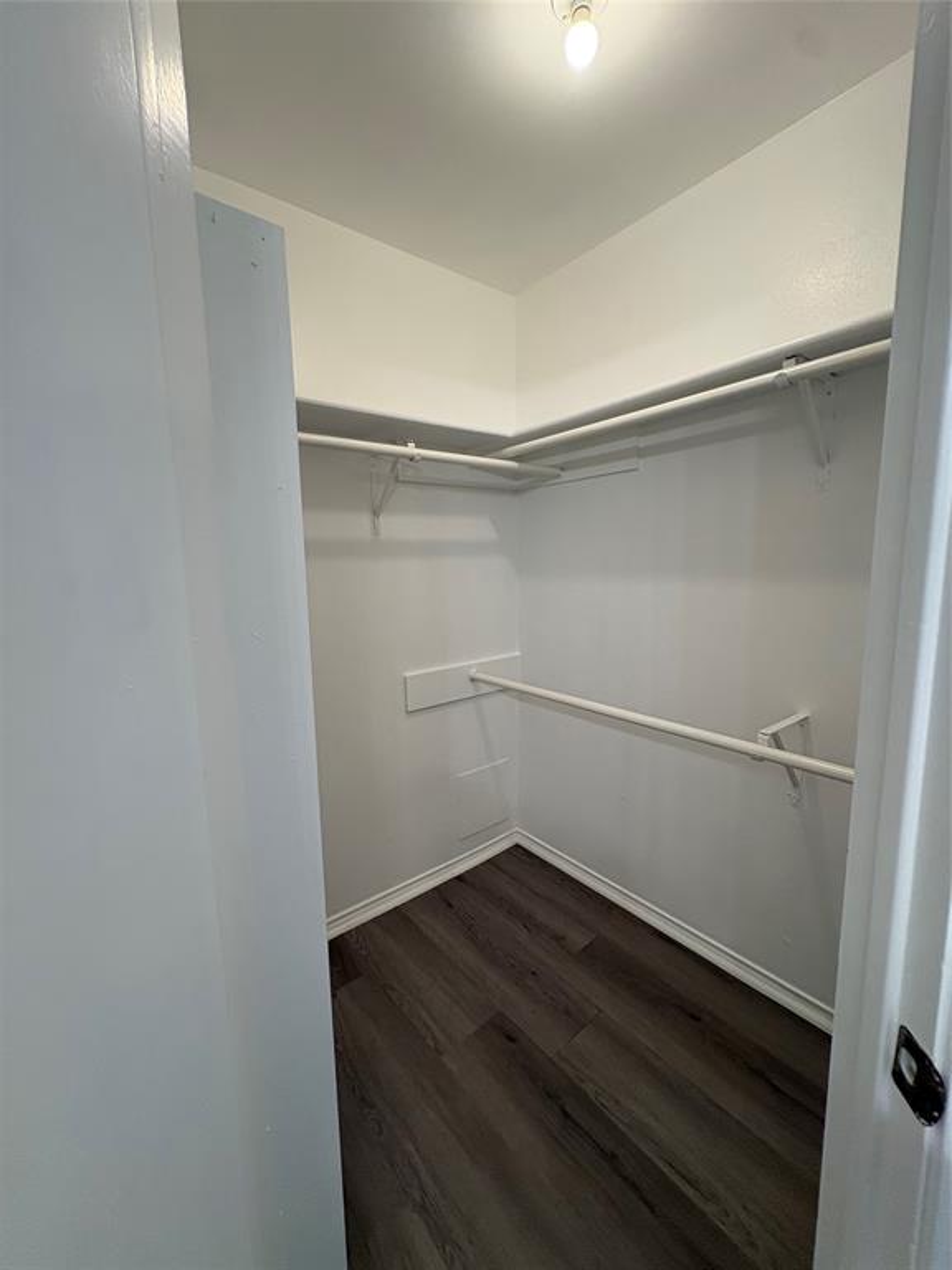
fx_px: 513
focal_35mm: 14
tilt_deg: -7.3
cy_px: 635
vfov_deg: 102.1
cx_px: 476
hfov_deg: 85.7
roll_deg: -0.2
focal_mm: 2.22
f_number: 2.2
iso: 160
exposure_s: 1/120
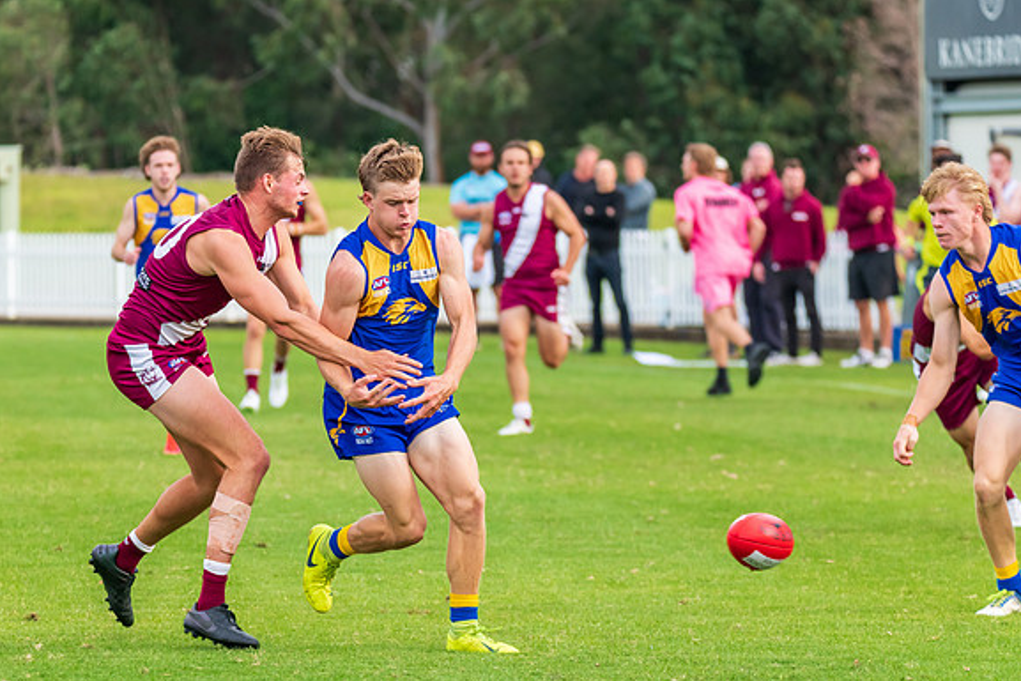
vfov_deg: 4.7
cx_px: 411
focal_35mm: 293
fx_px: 8311
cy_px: 287
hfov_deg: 7.0
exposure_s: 1/1250
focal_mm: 240
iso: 800
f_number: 5.6
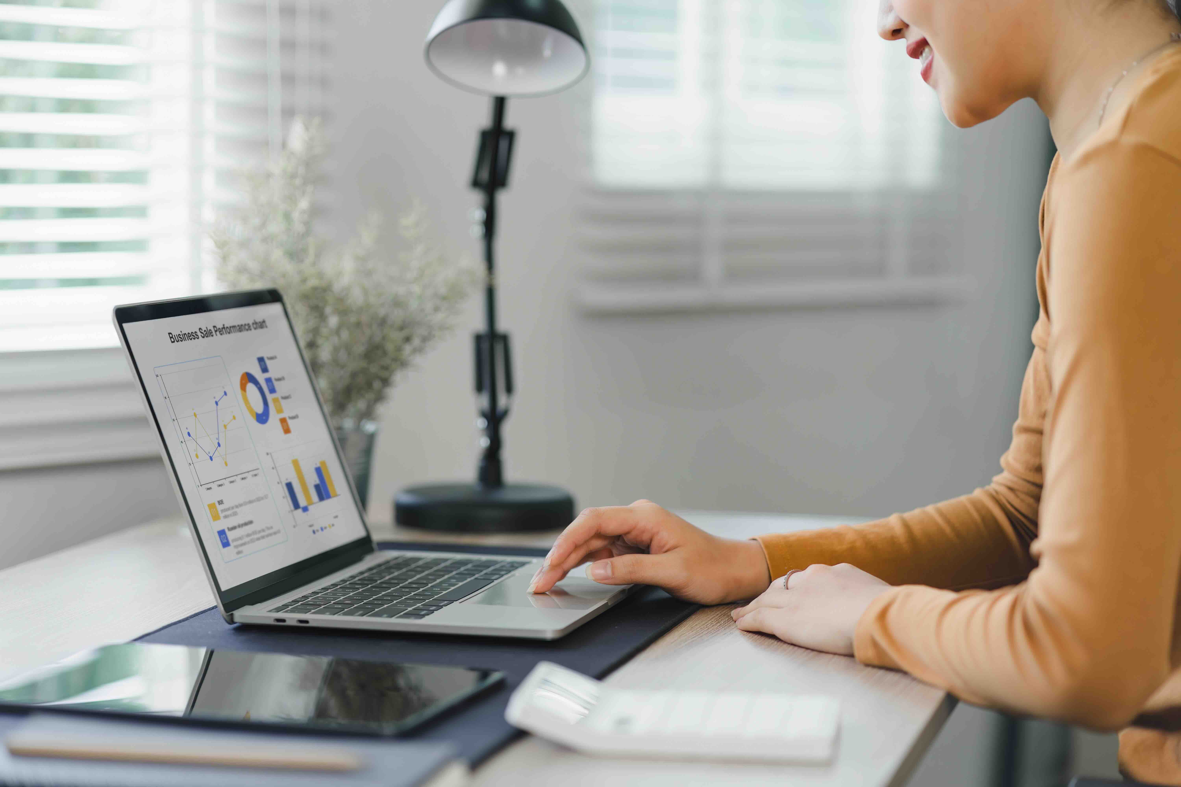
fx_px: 2788
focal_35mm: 85
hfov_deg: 23.9
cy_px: 394
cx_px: 590
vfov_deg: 16.1
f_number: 2.5
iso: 200
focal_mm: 85
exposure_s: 1/200
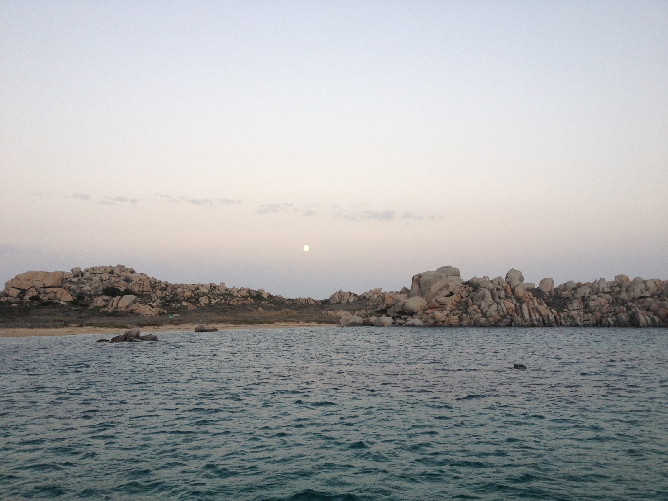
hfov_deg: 52.6
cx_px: 334
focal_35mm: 35
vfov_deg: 40.7
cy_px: 250
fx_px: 675
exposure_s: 1/60
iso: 80
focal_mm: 4.28
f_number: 2.4
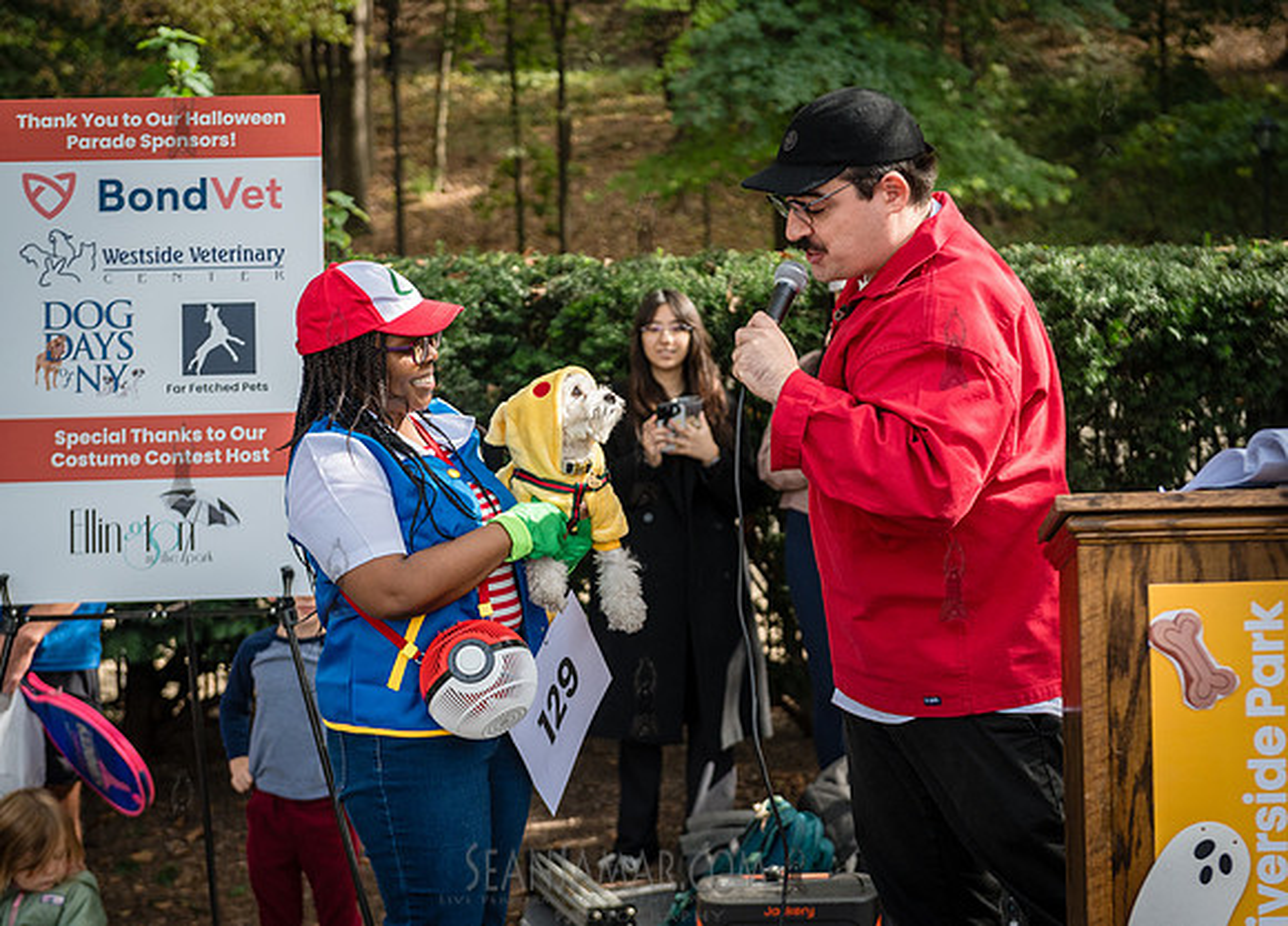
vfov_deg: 21.9
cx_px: 696
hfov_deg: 30.1
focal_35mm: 65
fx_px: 2395
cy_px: 463
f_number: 4
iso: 1000
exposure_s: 1/1600
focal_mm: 62
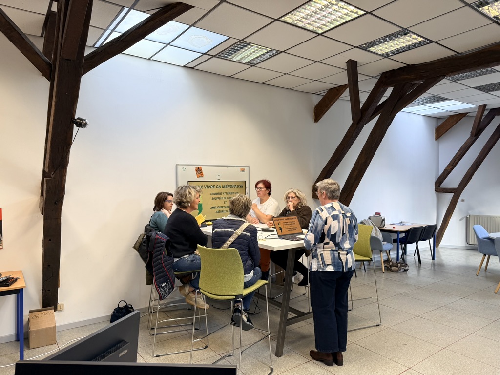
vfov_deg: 56.8
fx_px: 347
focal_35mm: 24
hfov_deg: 71.6
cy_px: 188
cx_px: 250
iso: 80
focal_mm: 6.76
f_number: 1.78
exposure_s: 1/100
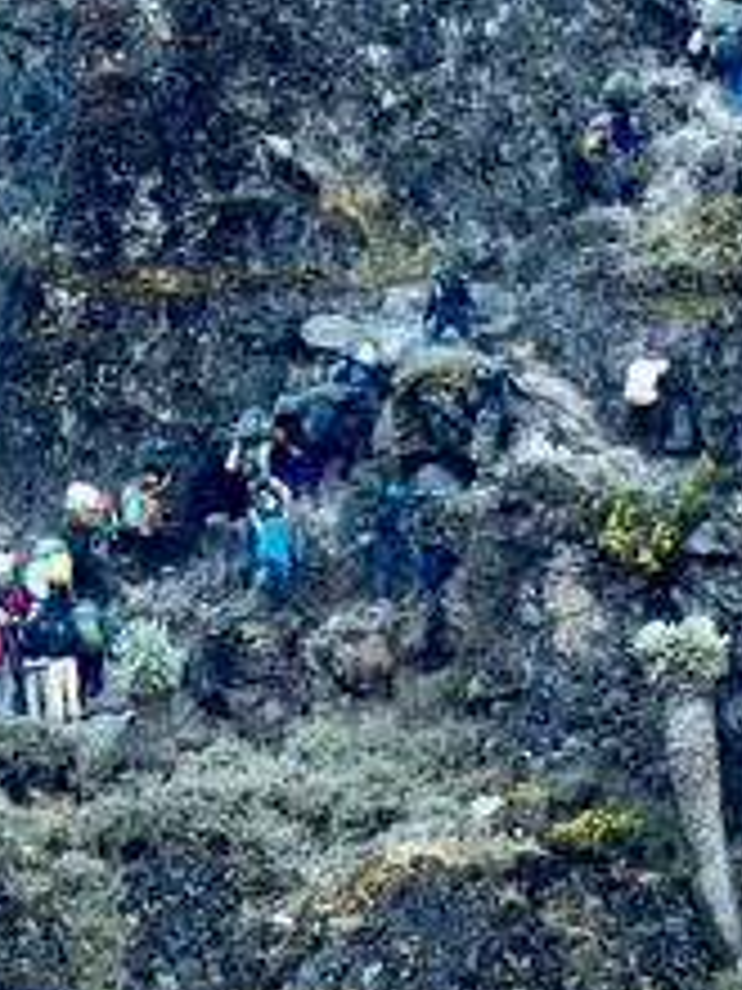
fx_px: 16919
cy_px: 72
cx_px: 306
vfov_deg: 3.3
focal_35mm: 592
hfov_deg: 2.5
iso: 160
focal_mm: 16.89
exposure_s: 1/121
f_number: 2.8
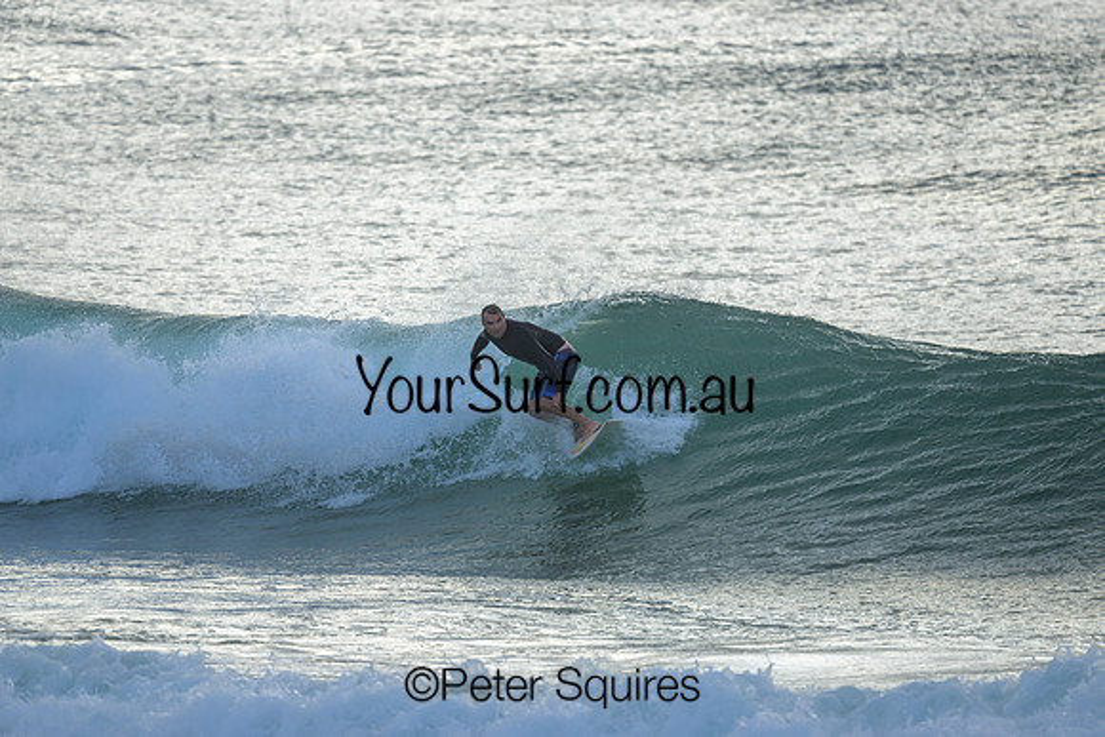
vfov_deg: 1.7
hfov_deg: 2.6
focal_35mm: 800
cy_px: 368
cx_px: 552
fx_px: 24560
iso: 900
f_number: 6.3
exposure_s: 1/2500
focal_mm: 800
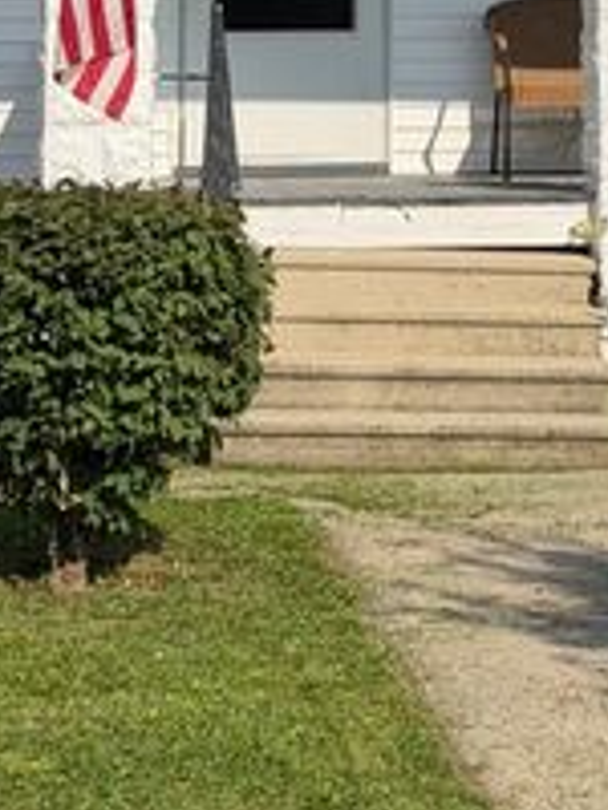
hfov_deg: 9.2
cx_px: 726
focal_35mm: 160
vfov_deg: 11.9
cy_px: -338
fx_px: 3747
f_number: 1.78
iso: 64
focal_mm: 6.76
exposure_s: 1/7874
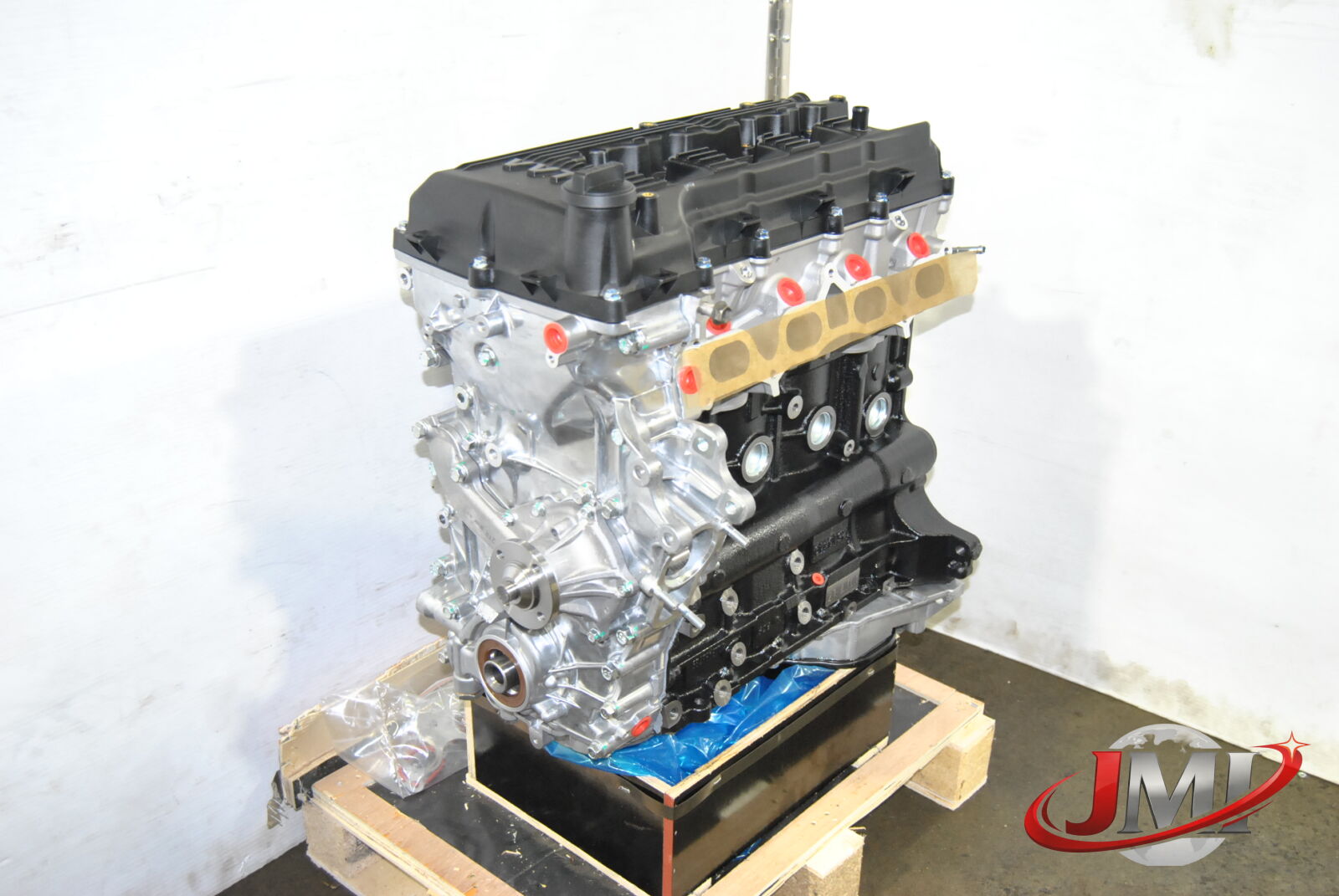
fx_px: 1341
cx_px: 670
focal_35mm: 36
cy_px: 448
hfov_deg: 53.1
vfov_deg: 37.0
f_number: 5
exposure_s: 1/60
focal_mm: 24
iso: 800
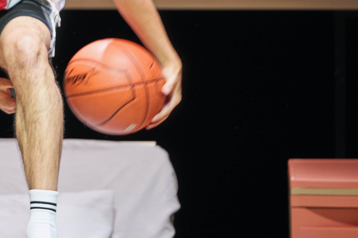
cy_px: -14
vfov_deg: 3.0
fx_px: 4534
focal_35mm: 456
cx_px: -55
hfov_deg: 4.5
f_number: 2.8
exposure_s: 1/250
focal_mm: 156
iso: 640
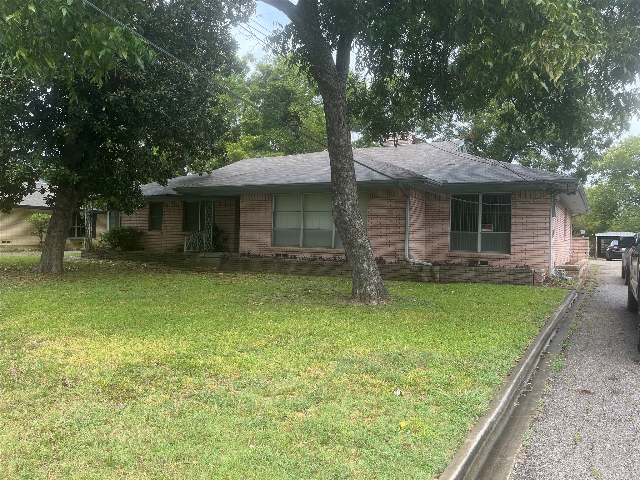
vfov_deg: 53.1
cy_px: 240
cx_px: 320
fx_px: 481
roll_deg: -0.6
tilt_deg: +1.0
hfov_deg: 67.3
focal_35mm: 26
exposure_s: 1/816
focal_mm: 5.1
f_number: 1.6
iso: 50
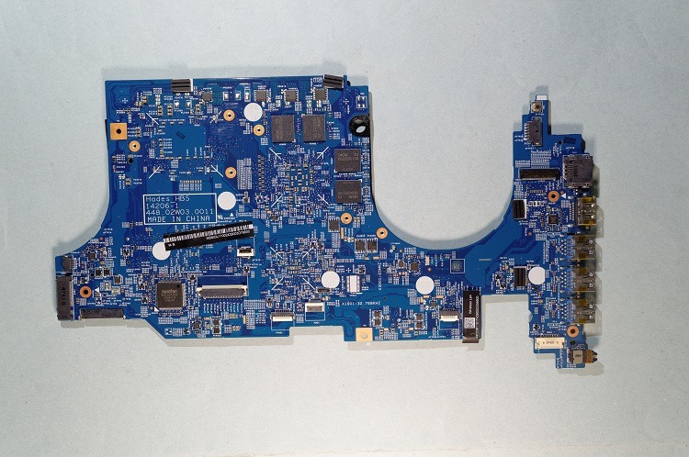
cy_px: 228
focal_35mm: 33
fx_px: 631
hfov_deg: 57.3
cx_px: 344
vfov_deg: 39.9
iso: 100
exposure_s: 1/6
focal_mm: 22
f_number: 8
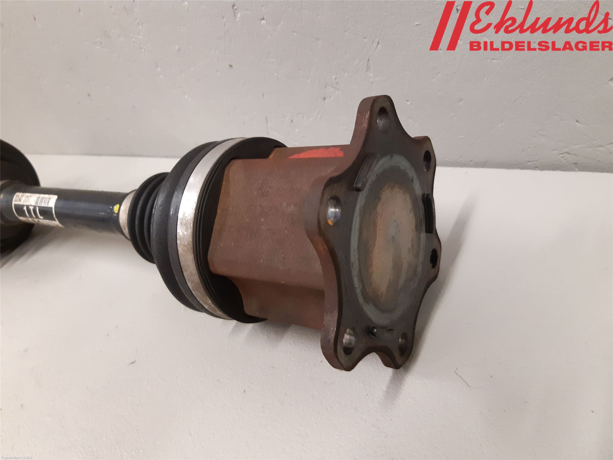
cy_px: 230
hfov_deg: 67.3
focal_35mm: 26
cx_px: 306
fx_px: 460
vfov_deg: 53.1
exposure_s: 1/50
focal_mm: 3.93
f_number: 1.7
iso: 250
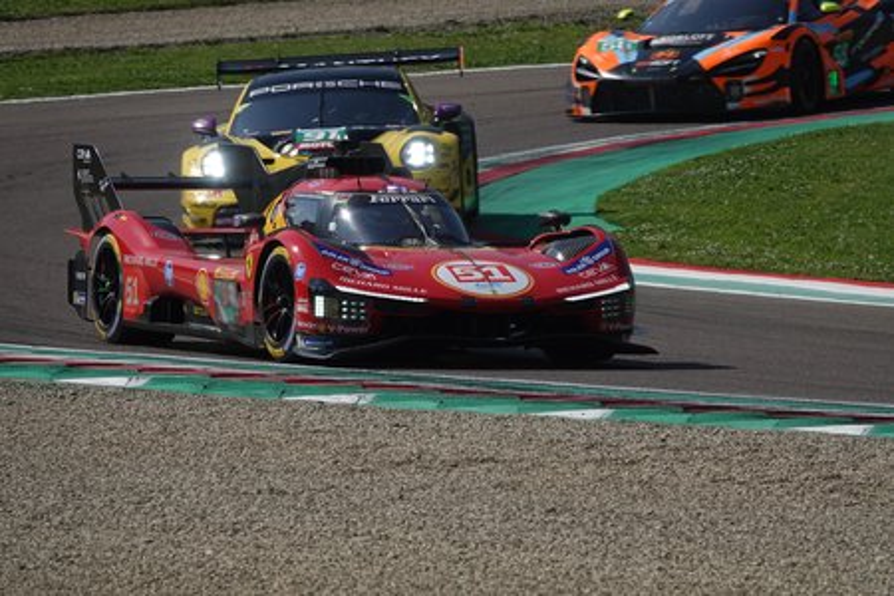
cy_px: 298
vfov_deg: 2.7
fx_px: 12416
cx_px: 447
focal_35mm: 500
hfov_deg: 4.1
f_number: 6.3
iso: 100
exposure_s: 1/800
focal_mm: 183.43
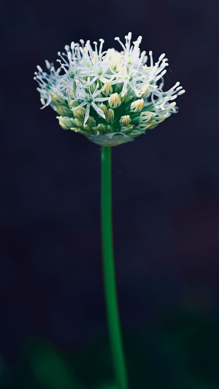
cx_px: 108
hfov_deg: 17.2
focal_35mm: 70
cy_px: 174
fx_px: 723
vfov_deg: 30.1
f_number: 4.8
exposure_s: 1/3000
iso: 800
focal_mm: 60
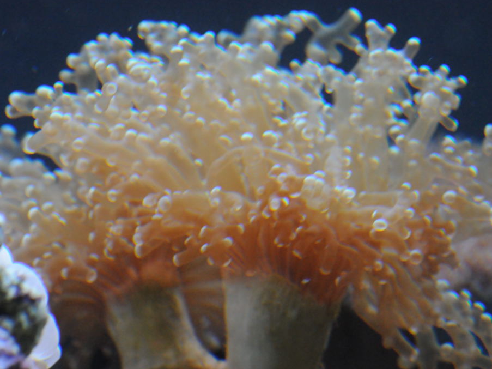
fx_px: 2438
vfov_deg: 8.7
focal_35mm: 172
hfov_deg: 11.5
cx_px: 270
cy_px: 184
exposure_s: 1/250
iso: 3200
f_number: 8
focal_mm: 105
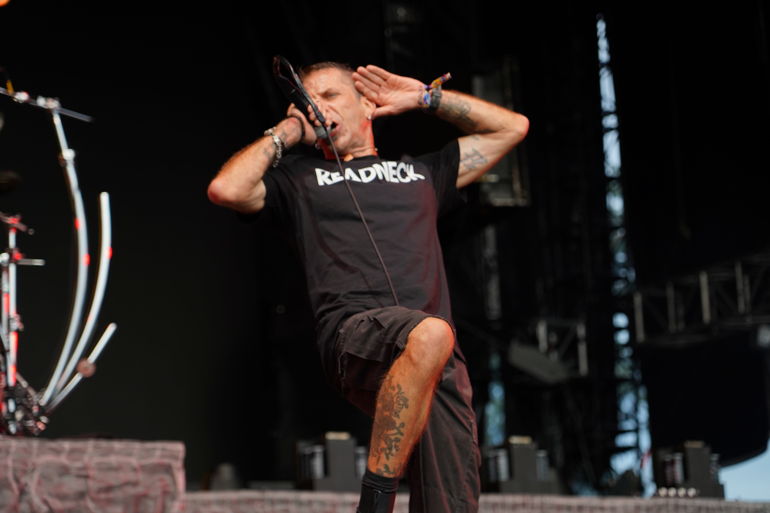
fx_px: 2246
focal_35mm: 105
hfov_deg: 19.5
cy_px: 256
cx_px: 385
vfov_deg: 13.0
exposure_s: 1/125
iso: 200
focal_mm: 105
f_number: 4
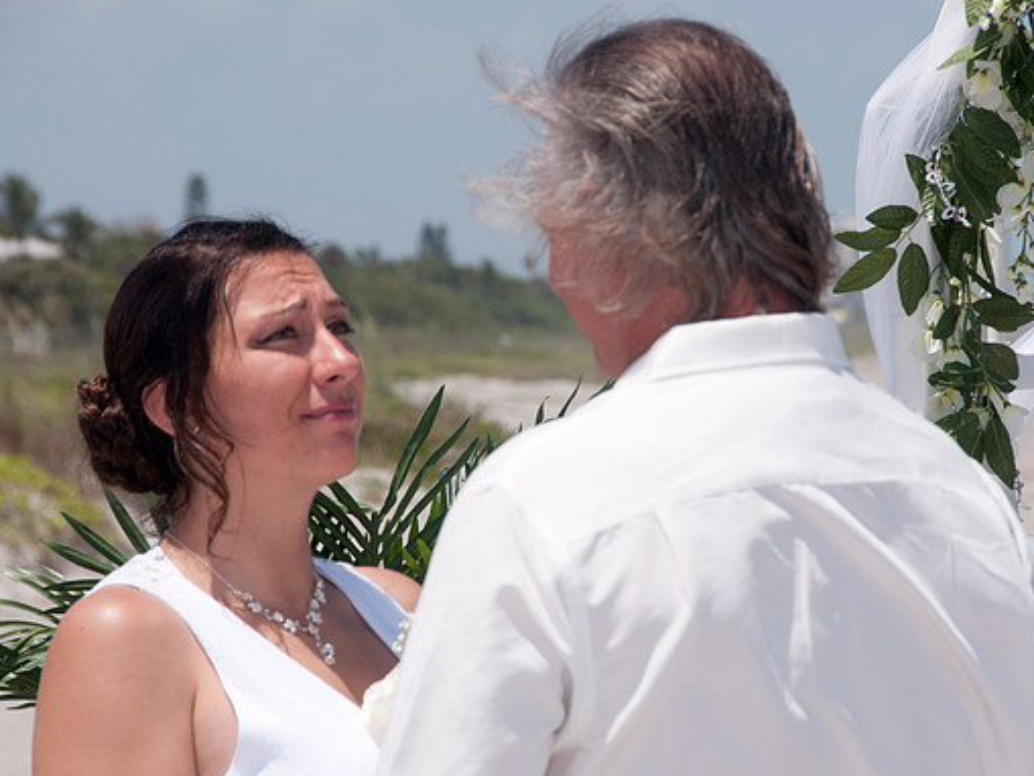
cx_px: 557
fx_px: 7350
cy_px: 389
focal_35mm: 246
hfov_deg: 8.0
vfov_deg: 6.0
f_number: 11
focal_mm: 150
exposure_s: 1/250
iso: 100
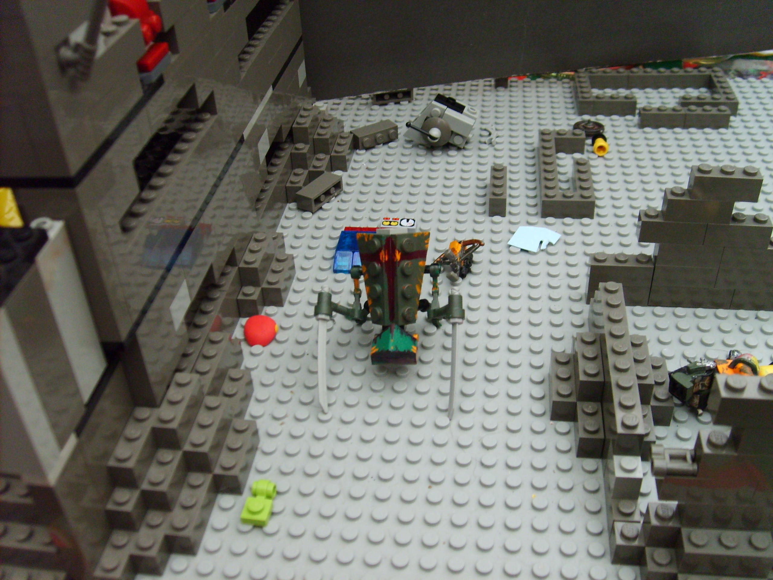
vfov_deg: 40.7
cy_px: 290
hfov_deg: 52.6
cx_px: 386
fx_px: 782
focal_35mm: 35
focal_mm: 5.8
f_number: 2.8
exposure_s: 1/6
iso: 140
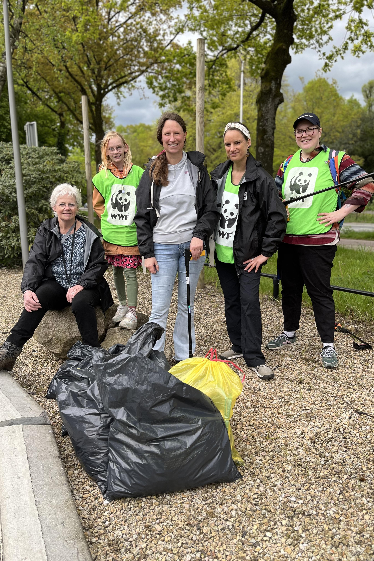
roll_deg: +0.4
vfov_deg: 65.5
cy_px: 278
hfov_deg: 46.4
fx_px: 436
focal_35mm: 28
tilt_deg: -10.5
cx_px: 200
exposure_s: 1/483
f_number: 1.6
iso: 50
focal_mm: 5.1
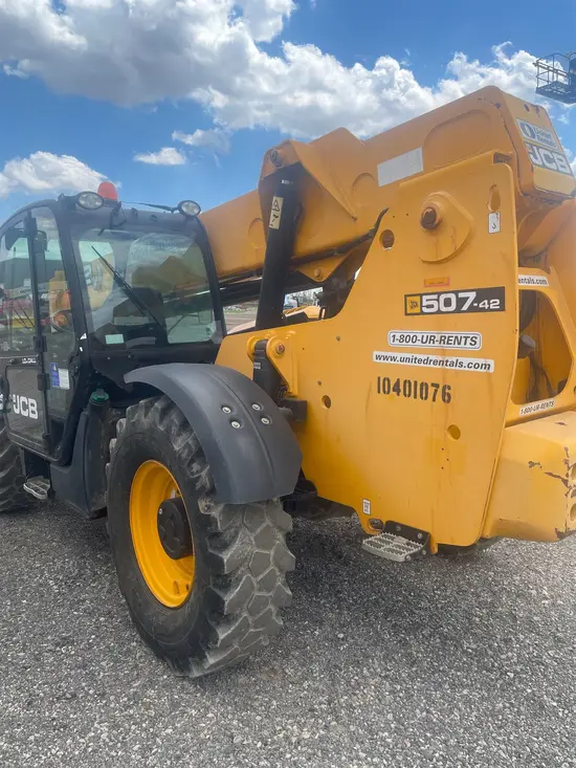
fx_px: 577
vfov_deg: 67.3
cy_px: 384
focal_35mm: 26
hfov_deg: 53.1
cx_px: 288
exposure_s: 1/1916
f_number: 1.6
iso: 32
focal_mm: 4.2
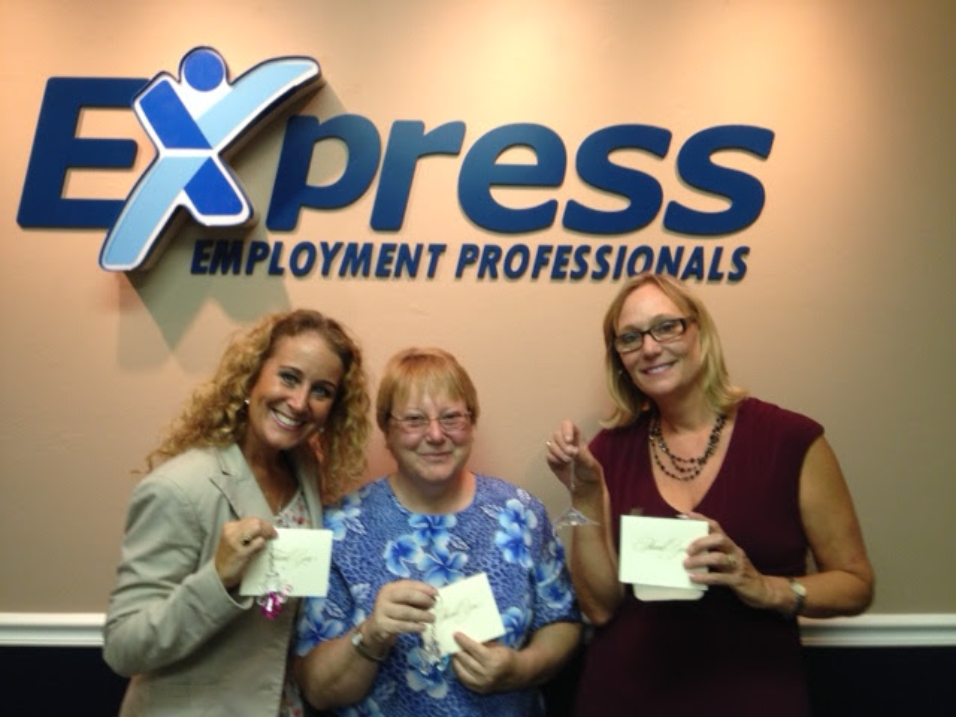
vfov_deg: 42.9
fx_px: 911
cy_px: 358
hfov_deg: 55.4
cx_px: 478
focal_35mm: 33
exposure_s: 1/20
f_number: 2.4
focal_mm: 4.12
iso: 125
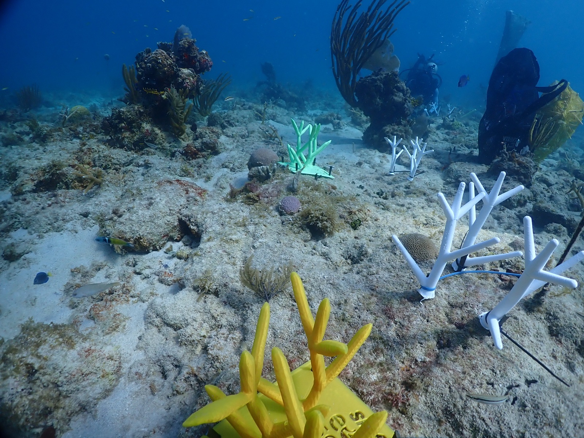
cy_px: 219
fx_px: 422
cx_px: 292
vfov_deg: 54.9
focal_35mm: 25
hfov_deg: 69.4
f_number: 2.8
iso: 100
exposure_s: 1/800
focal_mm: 4.5
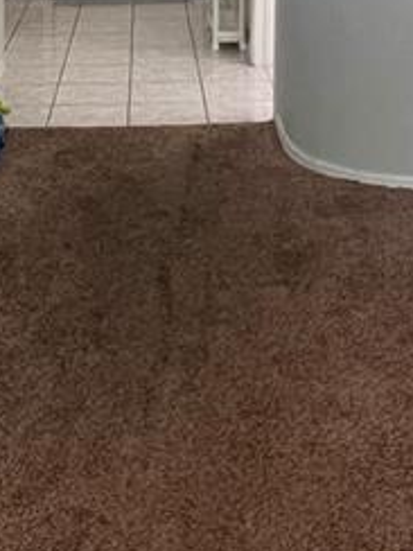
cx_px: 241
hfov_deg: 22.9
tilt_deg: -3.3
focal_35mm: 64
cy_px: -158
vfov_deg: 26.0
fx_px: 1018
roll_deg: -0.7
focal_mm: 1.57
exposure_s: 1/60
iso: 250
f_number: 1.8
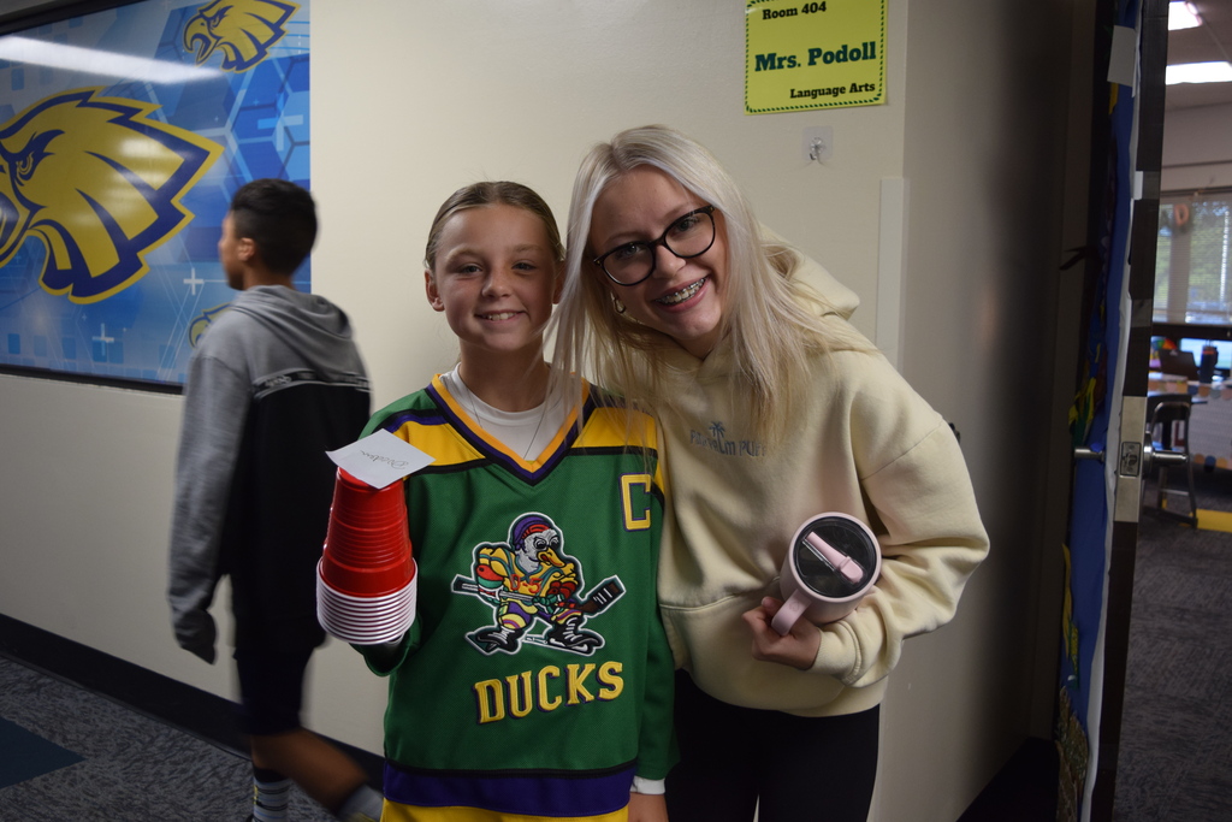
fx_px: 1181
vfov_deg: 38.4
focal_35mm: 34
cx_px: 616
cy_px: 411
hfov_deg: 55.1
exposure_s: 1/60
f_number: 3.8
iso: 800
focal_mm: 23
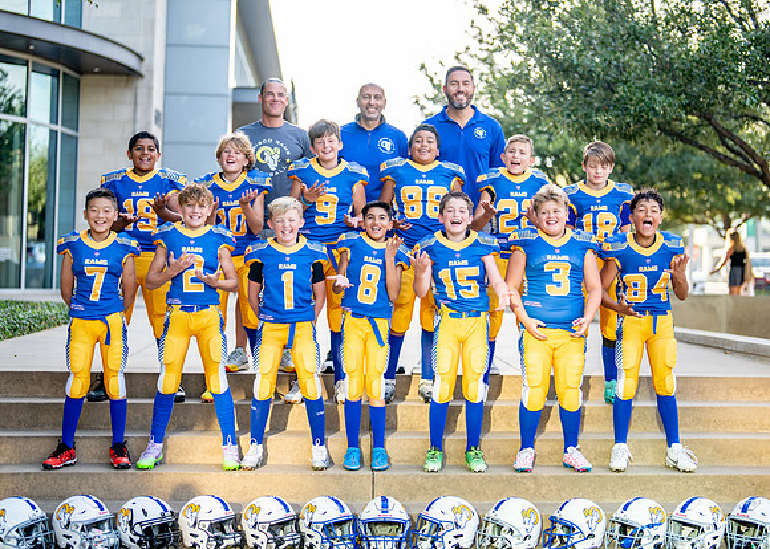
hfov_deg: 30.9
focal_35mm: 64
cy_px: 244
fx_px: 1393
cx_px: 404
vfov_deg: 22.3
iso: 200
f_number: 1.2
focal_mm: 50
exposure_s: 1/1600
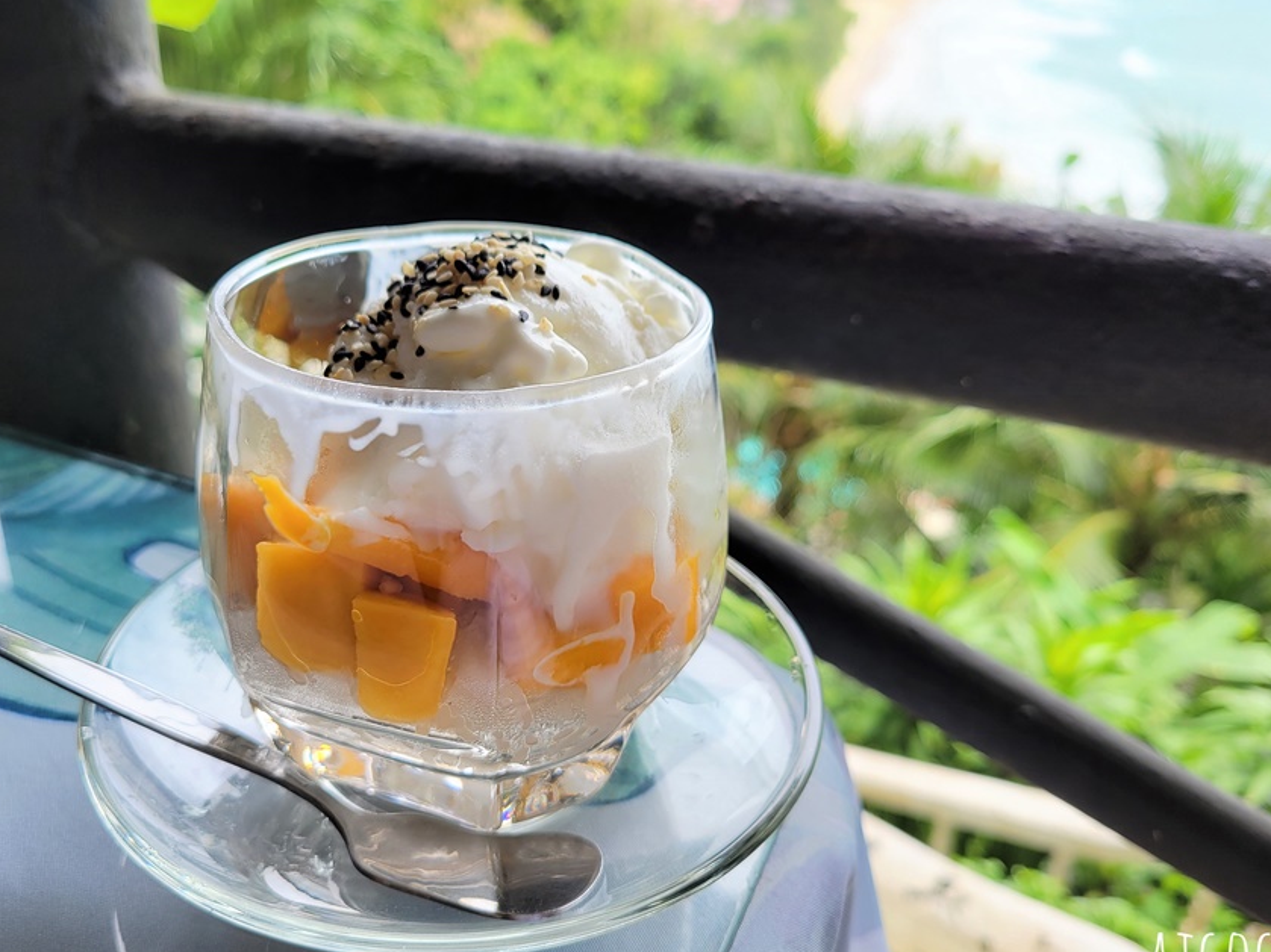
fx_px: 1138
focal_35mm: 31
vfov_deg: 45.4
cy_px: 446
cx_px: 564
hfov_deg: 58.2
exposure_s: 1/261
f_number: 1.8
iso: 40
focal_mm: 5.4
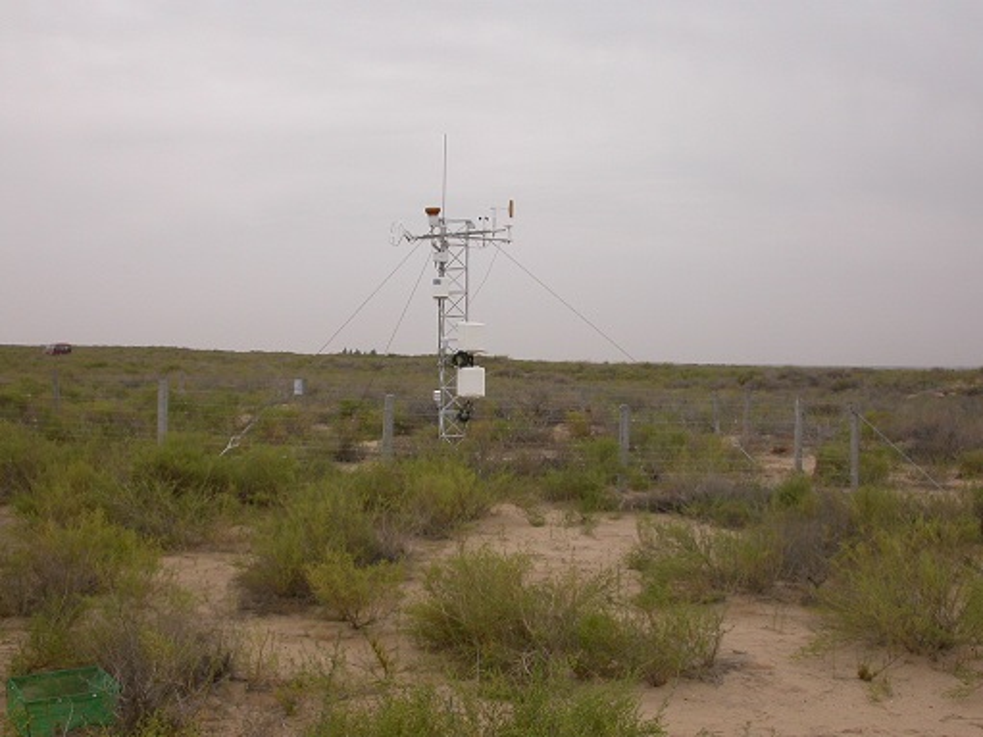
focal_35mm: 38
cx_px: 492
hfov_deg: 49.0
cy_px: 368
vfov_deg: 37.7
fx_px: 1079
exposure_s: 1/281
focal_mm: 7.85
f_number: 7.5
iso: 100
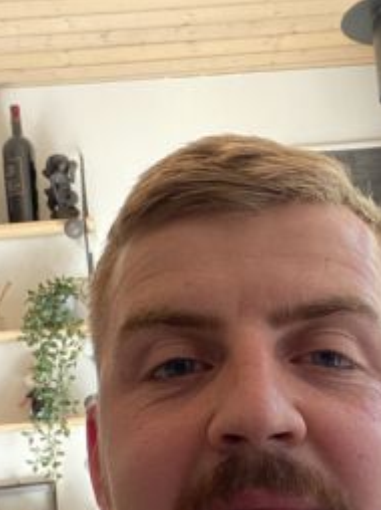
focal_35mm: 71
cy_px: 341
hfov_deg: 20.6
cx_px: 247
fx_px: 1044
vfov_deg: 27.3
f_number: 2.2
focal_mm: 2.71
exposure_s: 1/60
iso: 250
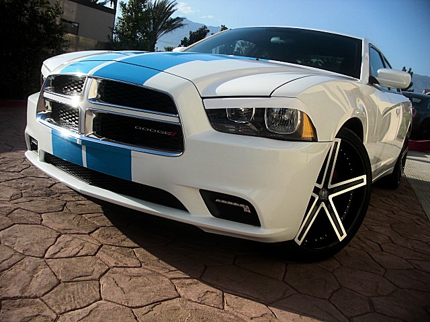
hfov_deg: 51.4
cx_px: 215
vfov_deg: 39.7
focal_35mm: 36
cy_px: 161
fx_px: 447
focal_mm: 6.3
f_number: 2.8
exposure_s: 1/800
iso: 50
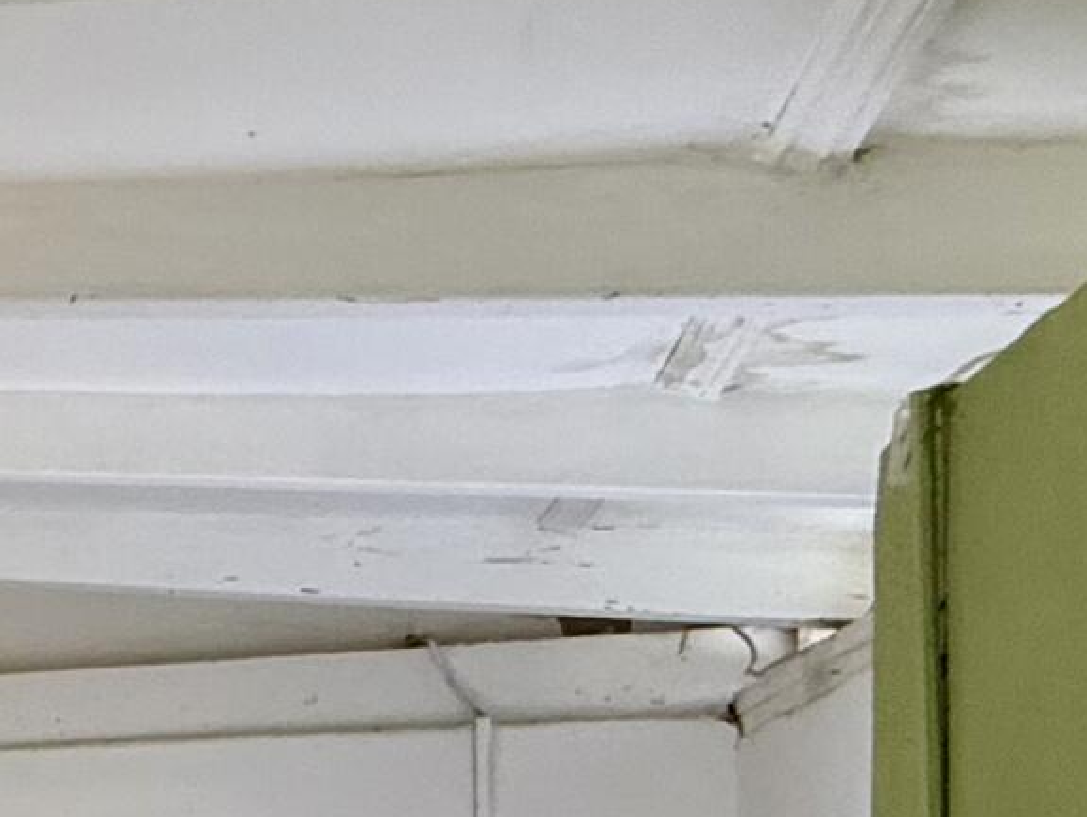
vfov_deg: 18.9
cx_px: -1081
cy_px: 1012
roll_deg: +1.0
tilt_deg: +2.3
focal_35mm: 73
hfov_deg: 18.1
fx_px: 2294
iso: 250
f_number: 2.2
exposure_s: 1/99
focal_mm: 2.22
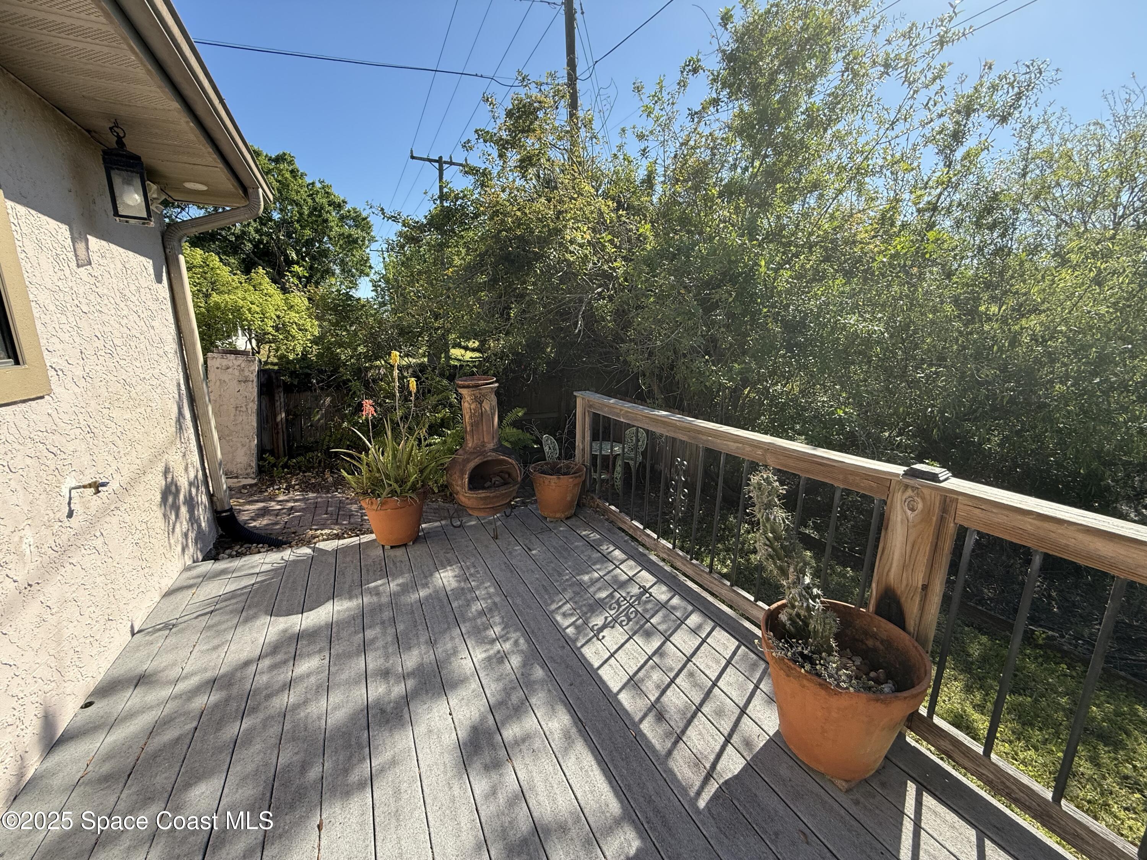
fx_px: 464
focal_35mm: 14
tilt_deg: -11.6
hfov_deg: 102.1
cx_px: 574
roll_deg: +0.0
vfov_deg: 85.7
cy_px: 430
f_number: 2.2
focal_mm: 2.22
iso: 64
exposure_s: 1/686
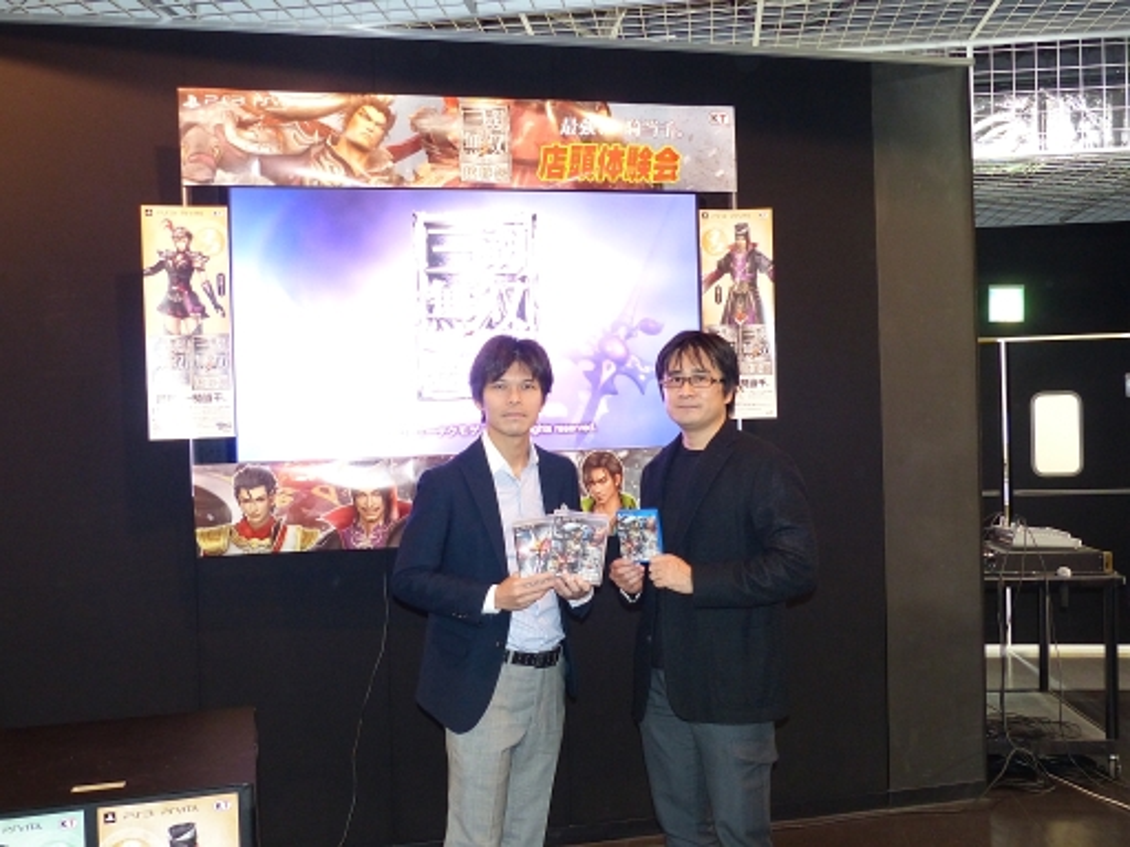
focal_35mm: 32
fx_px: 1045
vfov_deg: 44.2
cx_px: 565
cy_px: 424
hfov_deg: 56.8
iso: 400
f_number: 2.8
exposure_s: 1/15
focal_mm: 5.7
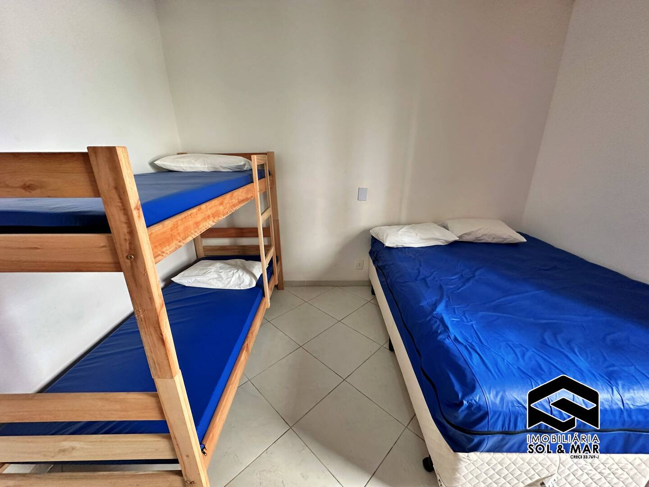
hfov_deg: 102.1
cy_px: 244
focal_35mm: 14
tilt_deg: -18.0
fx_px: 262
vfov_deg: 85.7
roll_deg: +0.3
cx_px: 324
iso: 320
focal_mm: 2.22
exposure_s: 1/120
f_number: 2.2
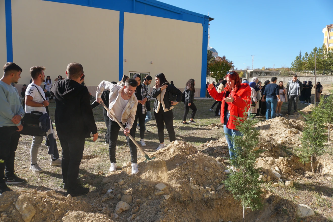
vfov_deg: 53.1
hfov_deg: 73.7
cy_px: 111
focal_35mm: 24
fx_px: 222
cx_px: 166
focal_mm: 16
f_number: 4
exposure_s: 1/640
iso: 100
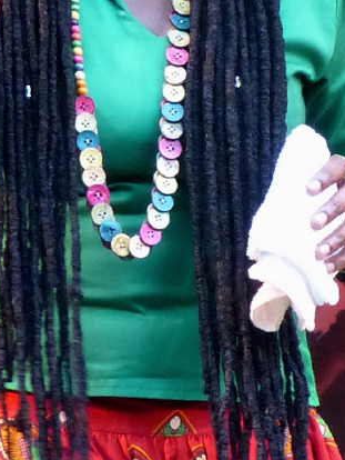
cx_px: 64
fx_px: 2018
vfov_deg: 12.9
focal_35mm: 152
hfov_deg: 9.7
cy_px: 74
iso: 400
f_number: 2.8
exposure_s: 1/50
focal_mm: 11.4
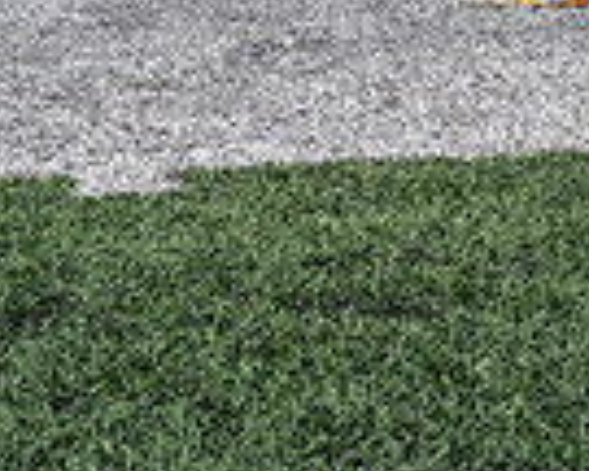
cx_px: 545
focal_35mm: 141
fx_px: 2458
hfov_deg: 13.5
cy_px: -488
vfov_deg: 10.1
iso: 160
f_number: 10
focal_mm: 45
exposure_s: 1/250
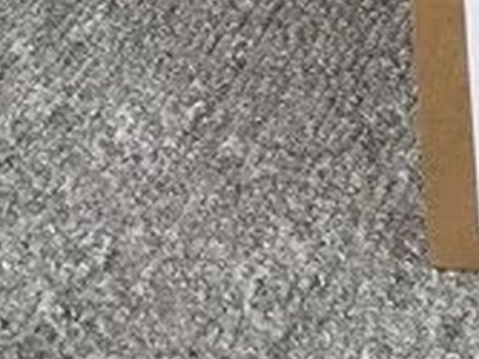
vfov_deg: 8.2
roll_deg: -0.4
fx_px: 2309
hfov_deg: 10.7
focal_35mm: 167
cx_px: 995
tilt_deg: -15.1
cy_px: -507
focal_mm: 3.3
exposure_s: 1/218
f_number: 2.4
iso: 25
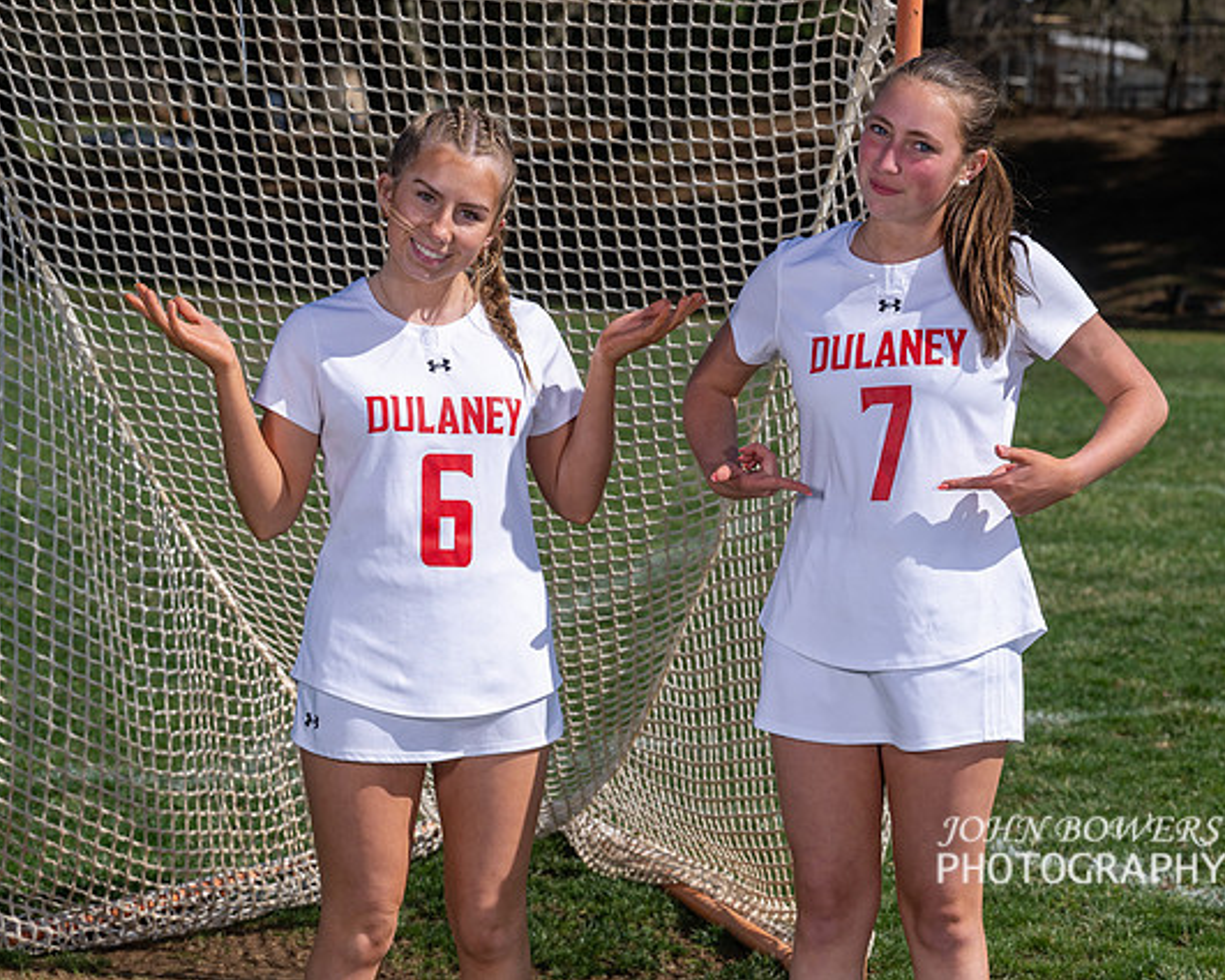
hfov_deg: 16.3
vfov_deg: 13.2
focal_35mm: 117
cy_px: 566
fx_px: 4243
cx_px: 934
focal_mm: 73
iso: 100
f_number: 5.6
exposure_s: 1/1000
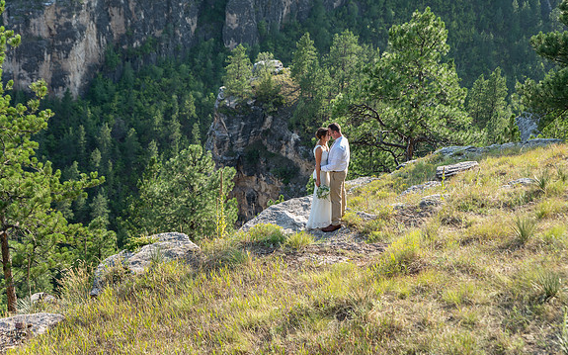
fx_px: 1114
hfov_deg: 28.6
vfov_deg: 18.1
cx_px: 284
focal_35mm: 72
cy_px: 175
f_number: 3.5
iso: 200
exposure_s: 1/320
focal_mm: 70
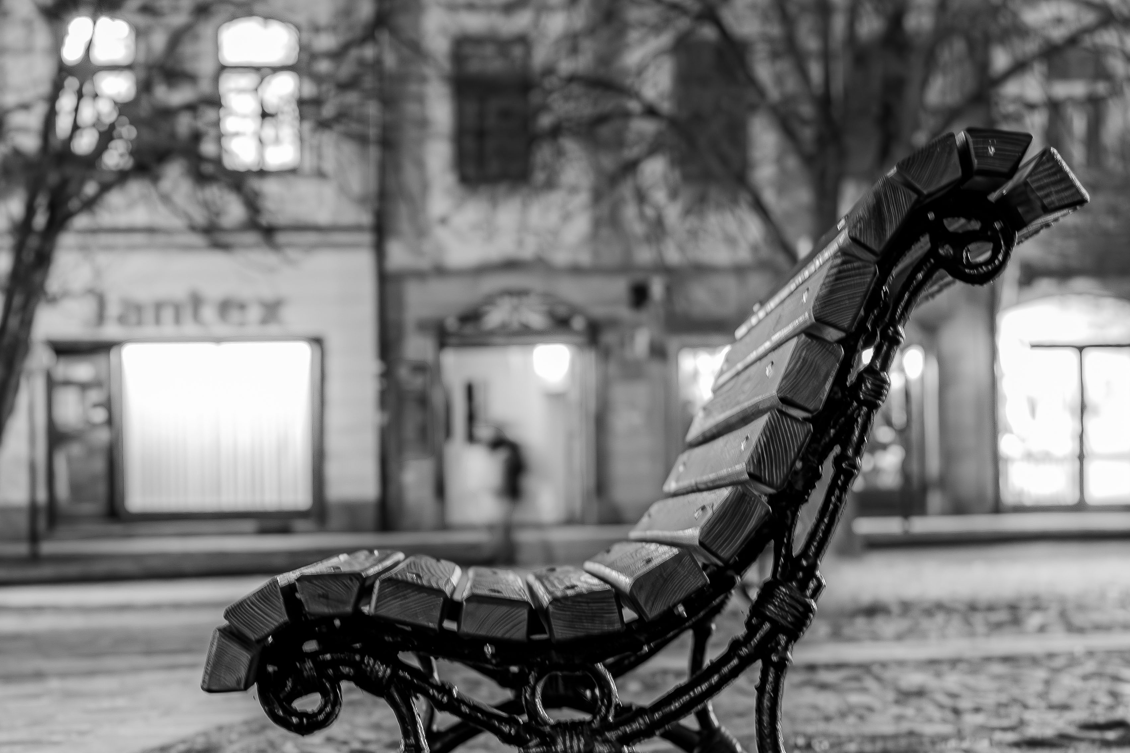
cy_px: 554
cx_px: 210
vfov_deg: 28.3
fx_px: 1475
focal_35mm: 47
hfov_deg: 40.1
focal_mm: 18
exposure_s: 1/2
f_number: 3.5
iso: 6400
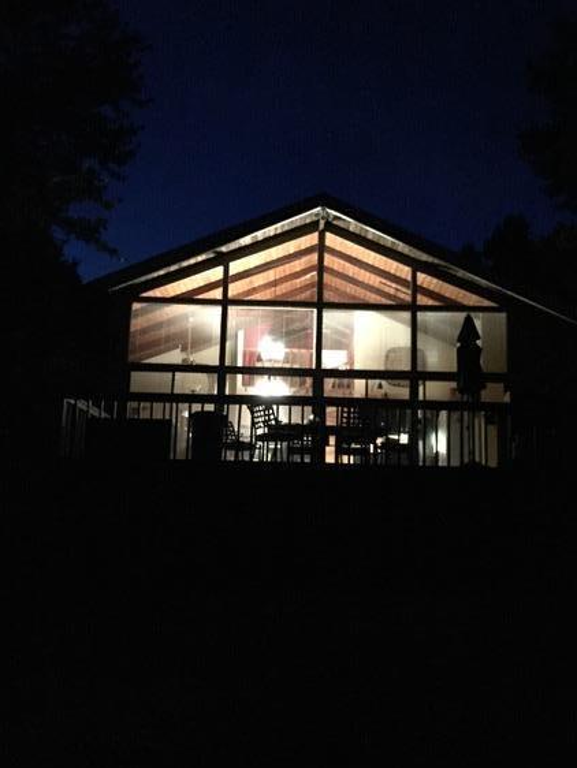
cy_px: 394
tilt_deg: +11.6
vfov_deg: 55.3
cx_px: 316
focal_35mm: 33
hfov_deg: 42.9
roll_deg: -1.6
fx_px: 733
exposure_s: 1/15
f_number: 2.2
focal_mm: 4.15
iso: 2000
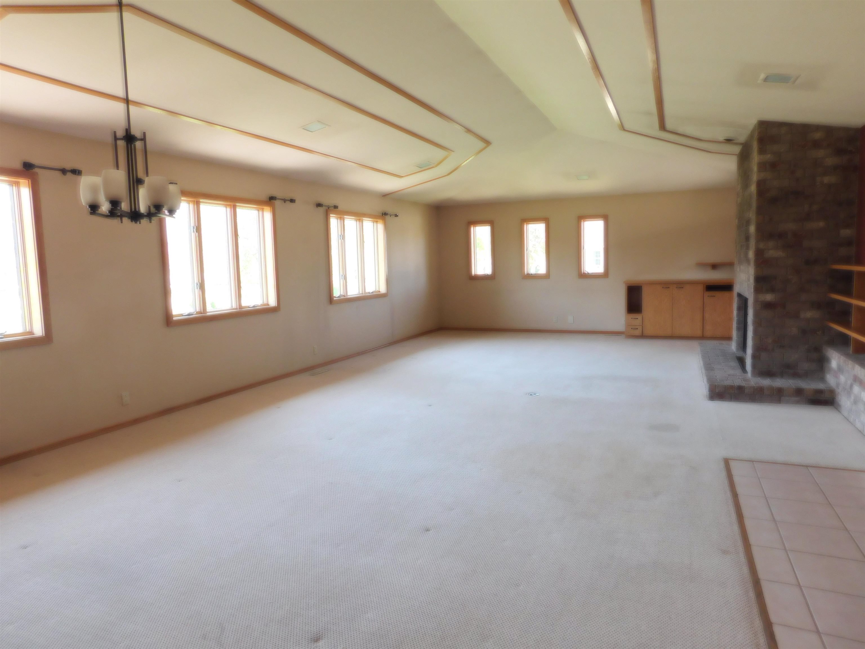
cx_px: 432
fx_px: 575
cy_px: 324
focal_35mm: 23
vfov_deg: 58.9
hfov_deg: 73.9
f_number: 3
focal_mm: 4
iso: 140
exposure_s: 1/30
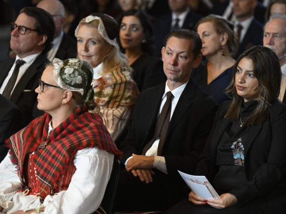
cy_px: 108
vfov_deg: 9.7
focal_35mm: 153
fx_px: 1264
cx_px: 157
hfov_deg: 12.9
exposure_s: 1/250
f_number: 3.5
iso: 5000
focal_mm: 140
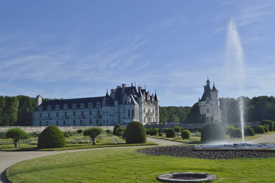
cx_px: 138
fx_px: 298
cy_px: 92
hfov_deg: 49.6
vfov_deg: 34.2
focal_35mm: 39
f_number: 10
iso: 100
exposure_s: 1/320
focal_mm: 26
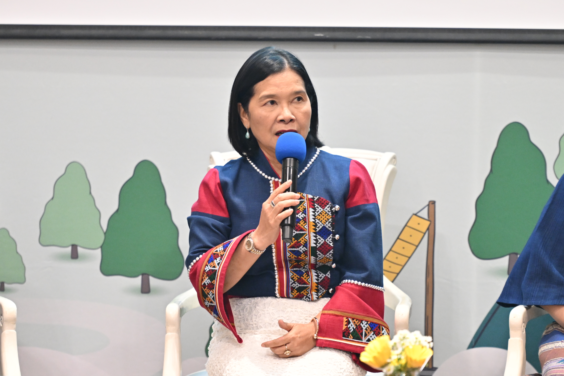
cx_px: 282
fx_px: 4230
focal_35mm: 270
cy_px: 188
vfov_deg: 5.1
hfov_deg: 7.6
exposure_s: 1/100
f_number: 2.8
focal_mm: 180
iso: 3200
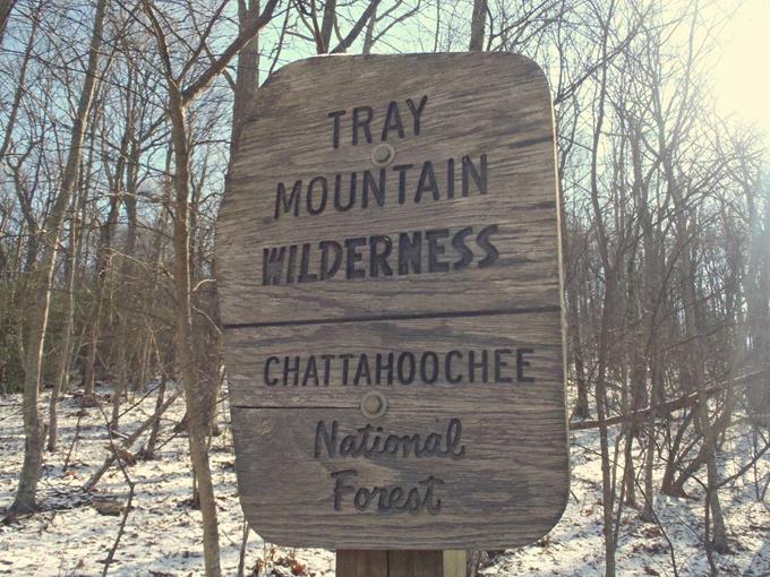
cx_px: 385
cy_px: 288
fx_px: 623
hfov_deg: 63.4
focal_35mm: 28
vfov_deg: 49.7
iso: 400
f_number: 10
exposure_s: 1/100
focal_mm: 5
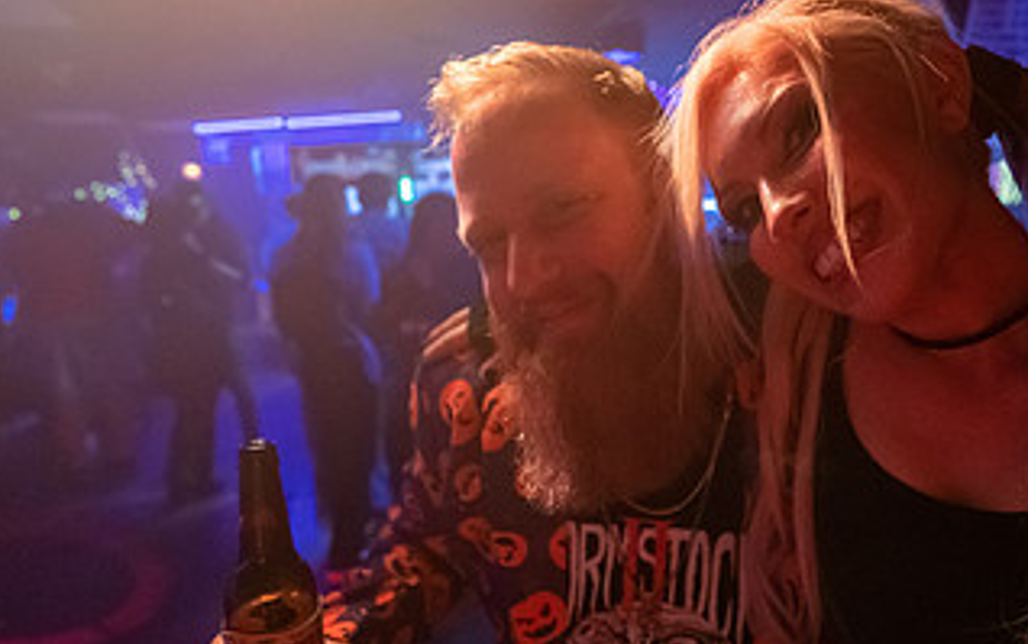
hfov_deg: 68.4
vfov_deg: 47.6
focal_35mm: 26
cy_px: 290
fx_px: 729
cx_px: 685
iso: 4000
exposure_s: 1/200
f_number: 2.8
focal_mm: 14
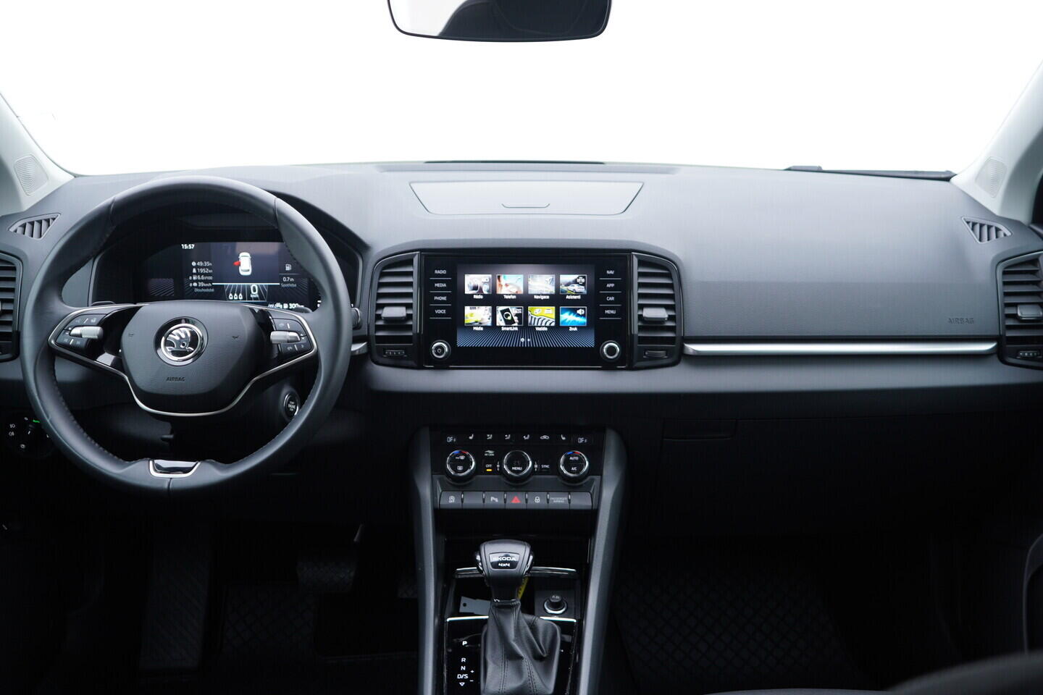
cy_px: 348
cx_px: 522
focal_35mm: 36
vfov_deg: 36.9
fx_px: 1043
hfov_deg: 53.1
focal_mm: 24
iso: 200
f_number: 2.8
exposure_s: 1/40
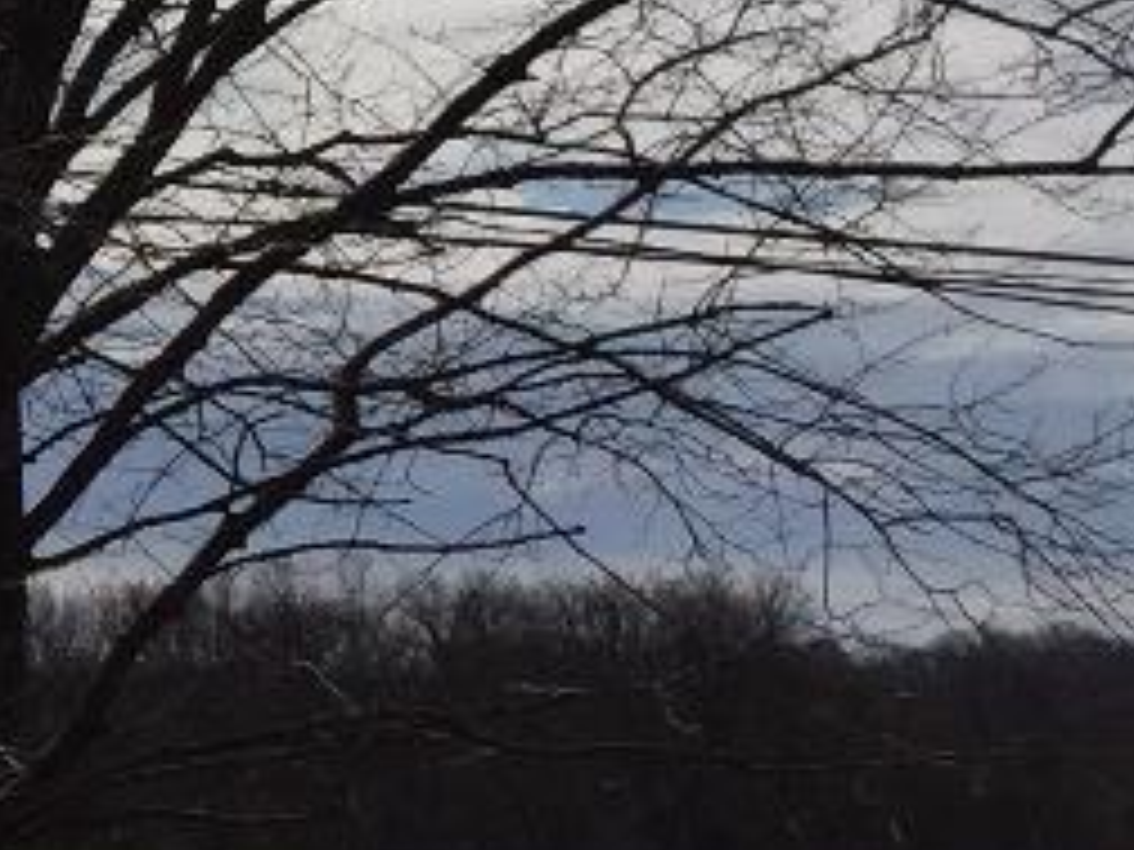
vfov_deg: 8.9
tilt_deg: +0.4
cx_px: -1206
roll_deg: -0.9
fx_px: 5438
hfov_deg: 10.8
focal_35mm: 166
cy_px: 751
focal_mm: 4.15
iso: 32
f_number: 2.2
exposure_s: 1/7937
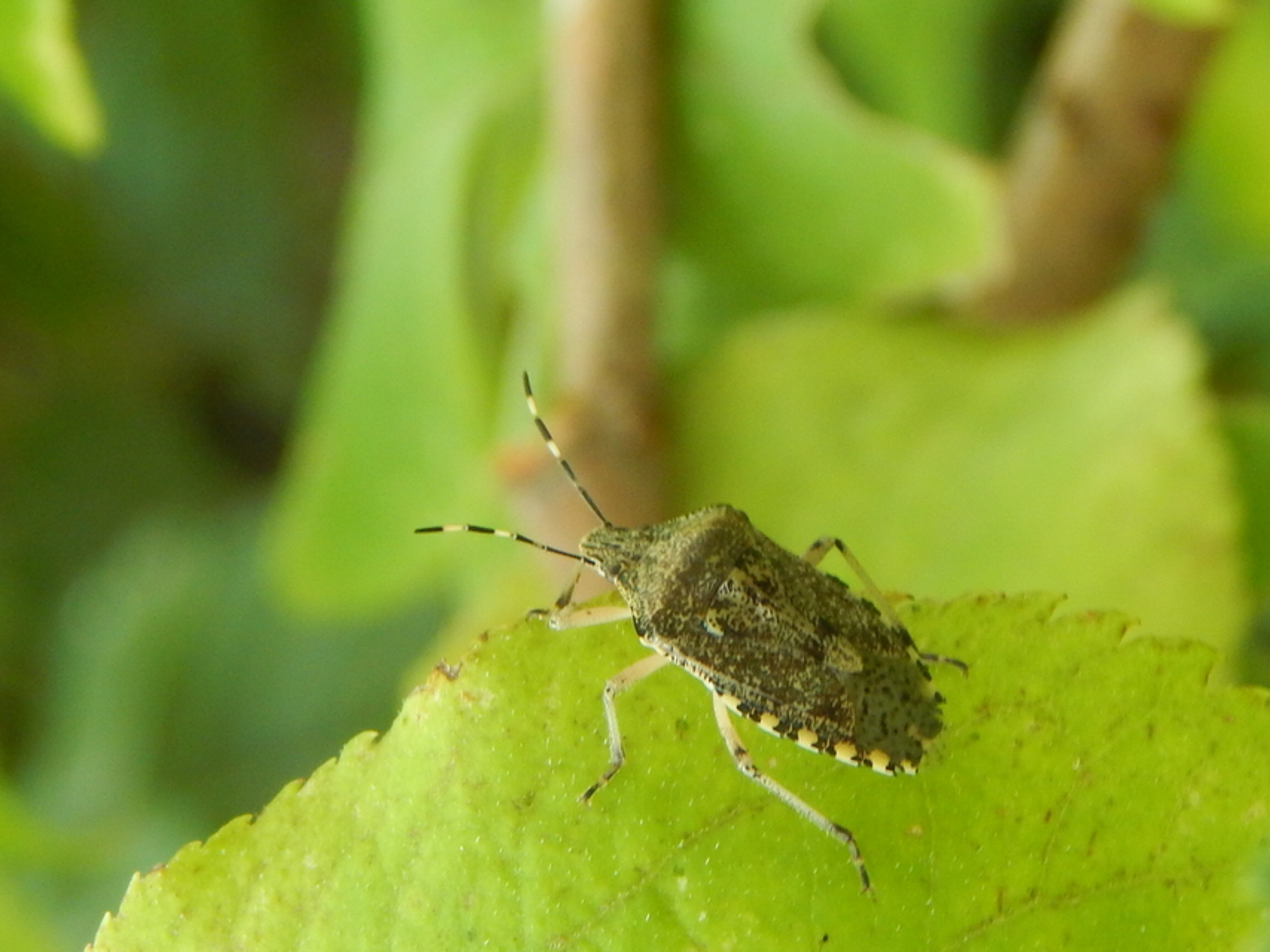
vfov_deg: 14.2
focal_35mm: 104
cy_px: 476
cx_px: 635
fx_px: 3816
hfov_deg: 18.9
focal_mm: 18.7
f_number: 4.5
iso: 180
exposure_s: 1/30
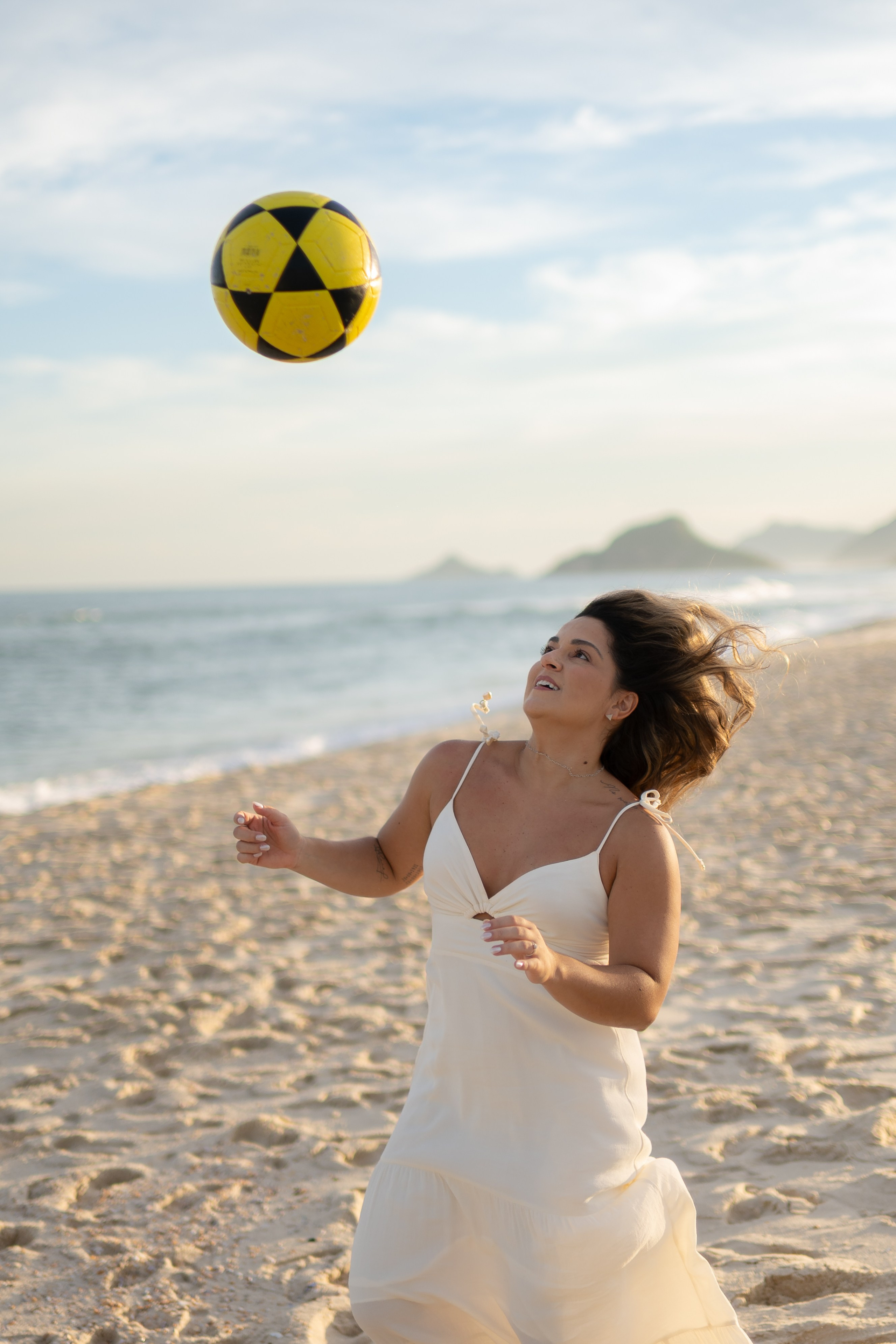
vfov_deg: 38.2
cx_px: 448
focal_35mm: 52
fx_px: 1941
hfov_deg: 26.0
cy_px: 672
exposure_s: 1/2000
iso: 80
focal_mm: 35
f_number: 1.4
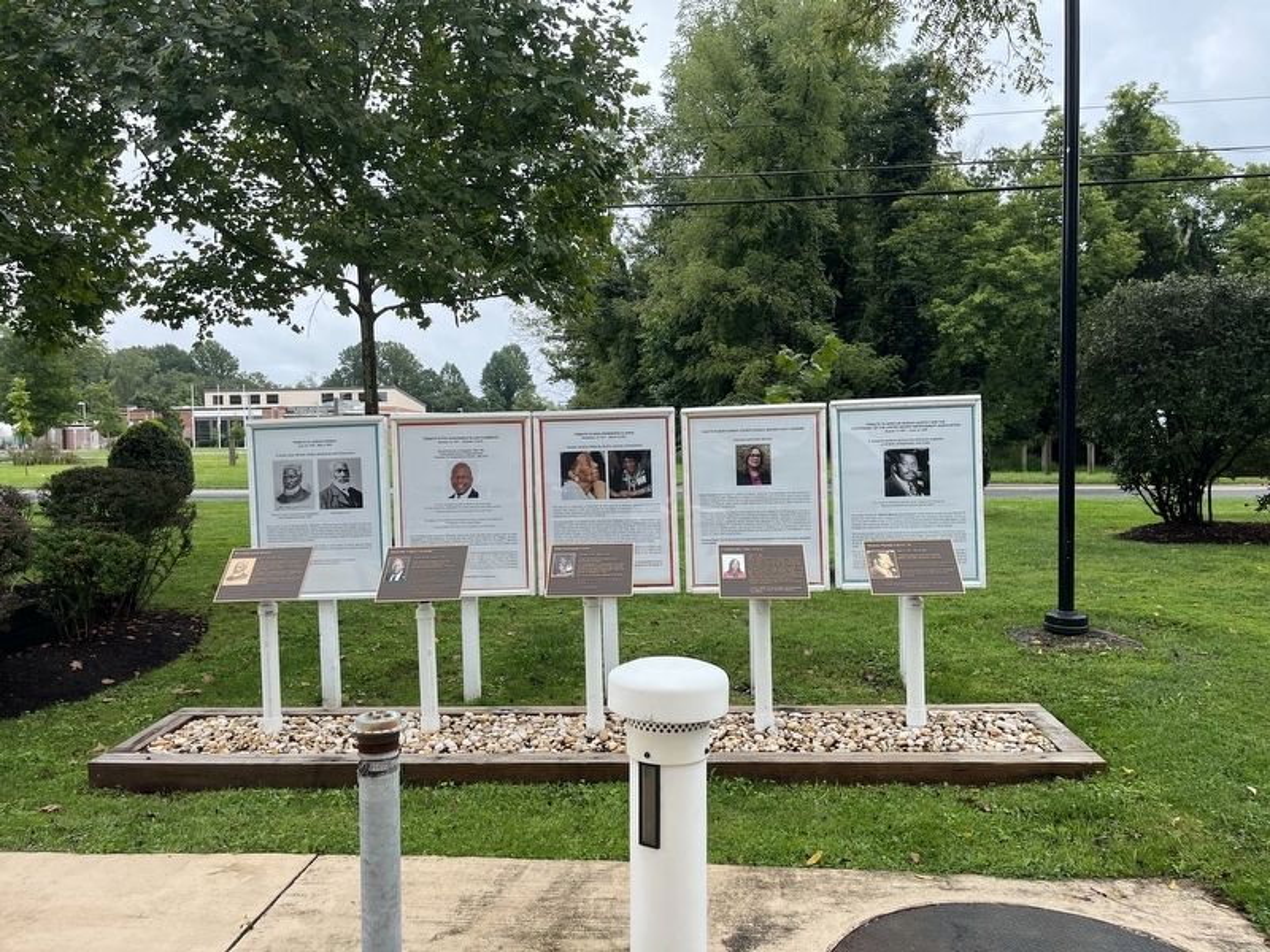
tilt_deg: +0.5
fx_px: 954
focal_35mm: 26
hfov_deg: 67.3
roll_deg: +1.6
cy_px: 476
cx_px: 635
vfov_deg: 53.1
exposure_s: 1/1238
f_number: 1.6
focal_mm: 5.1
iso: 50
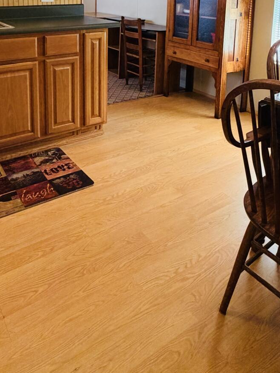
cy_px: 40
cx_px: 115
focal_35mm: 32
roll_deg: -0.9
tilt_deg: -7.7
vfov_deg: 50.6
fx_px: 345
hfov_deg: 44.0
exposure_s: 1/60
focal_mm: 2.22
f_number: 2.2
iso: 200
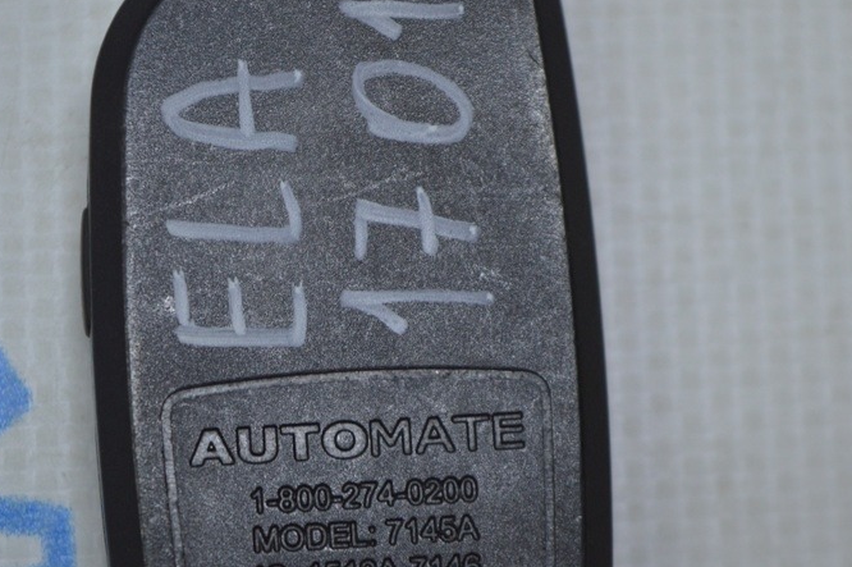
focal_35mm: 127
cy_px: 410
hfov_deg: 16.2
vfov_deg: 10.8
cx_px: 412
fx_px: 2998
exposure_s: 1/80
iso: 400
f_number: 5.6
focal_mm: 55
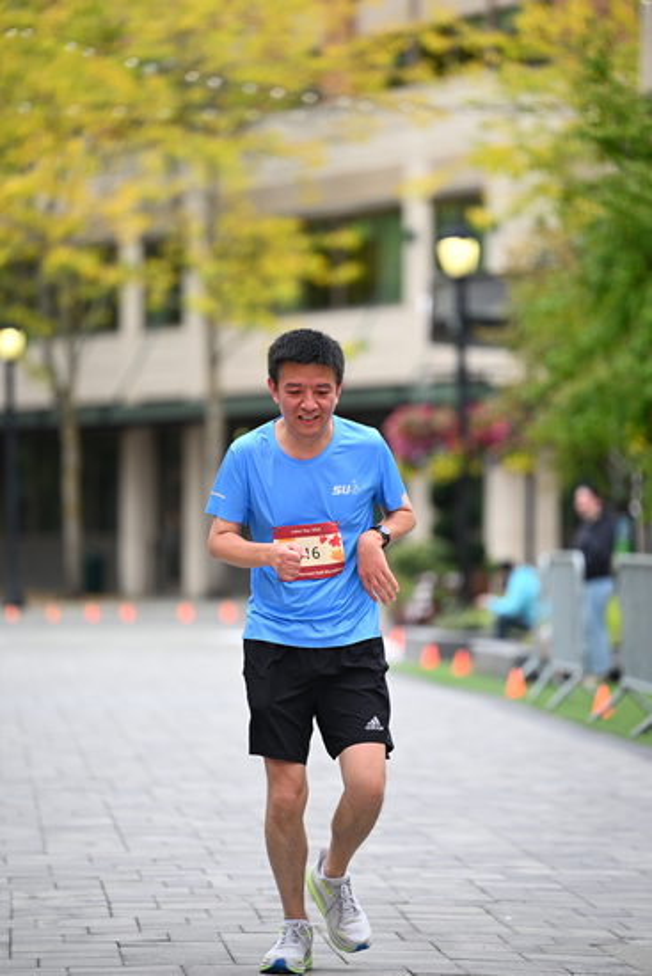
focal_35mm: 175
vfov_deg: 11.7
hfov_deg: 7.9
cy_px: 488
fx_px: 4751
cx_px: 326
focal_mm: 175
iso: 640
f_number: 2.8
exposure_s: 1/1600
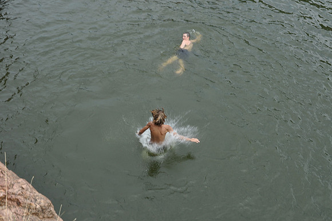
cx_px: 166
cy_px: 110
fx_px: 401
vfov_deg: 30.8
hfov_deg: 45.0
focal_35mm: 44
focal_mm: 29
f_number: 8
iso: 200
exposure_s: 1/320
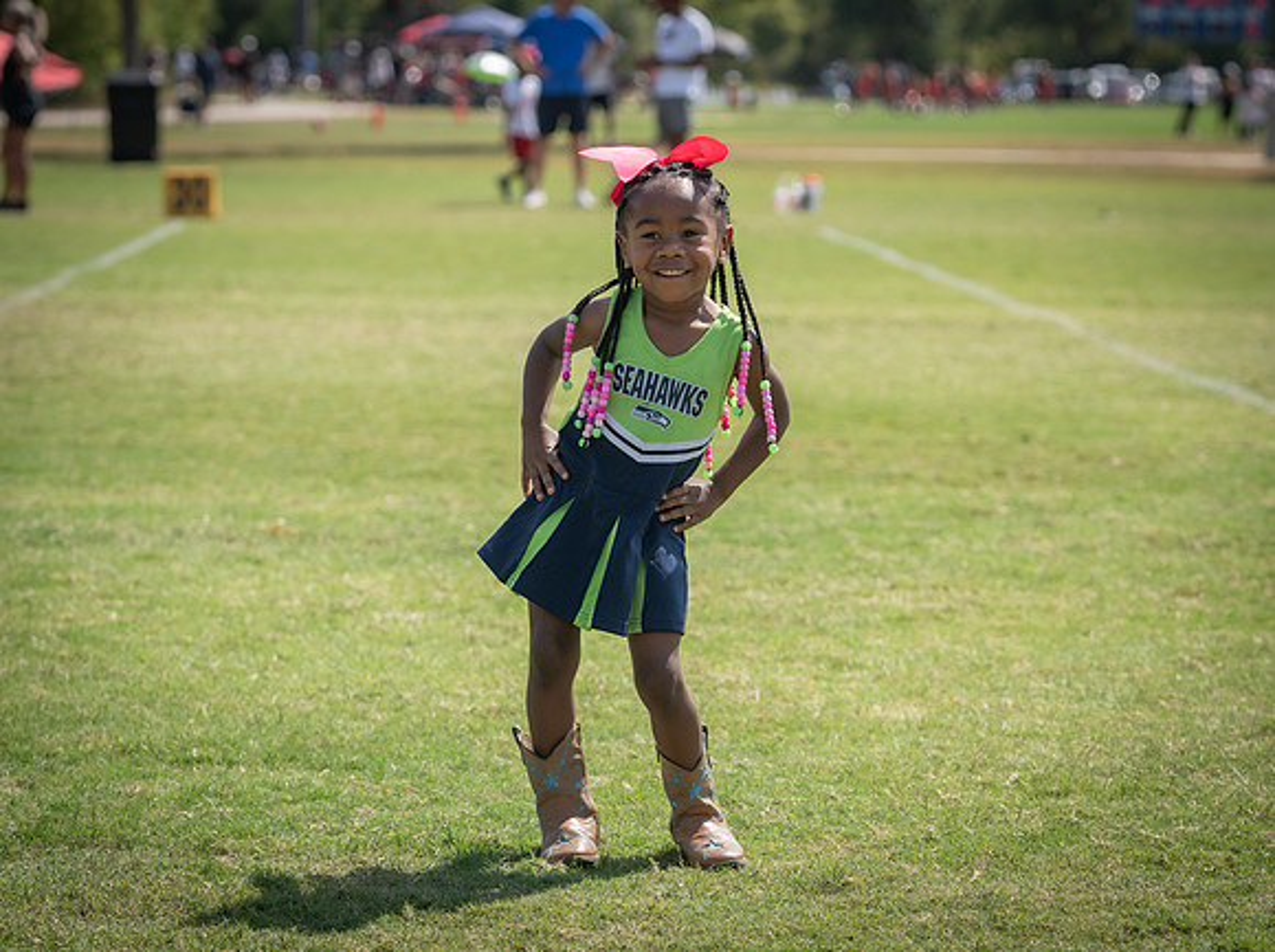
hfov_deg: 14.0
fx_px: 5192
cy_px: 465
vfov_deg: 10.5
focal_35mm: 141
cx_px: 689
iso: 125
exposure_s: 1/1000
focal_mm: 100
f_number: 4
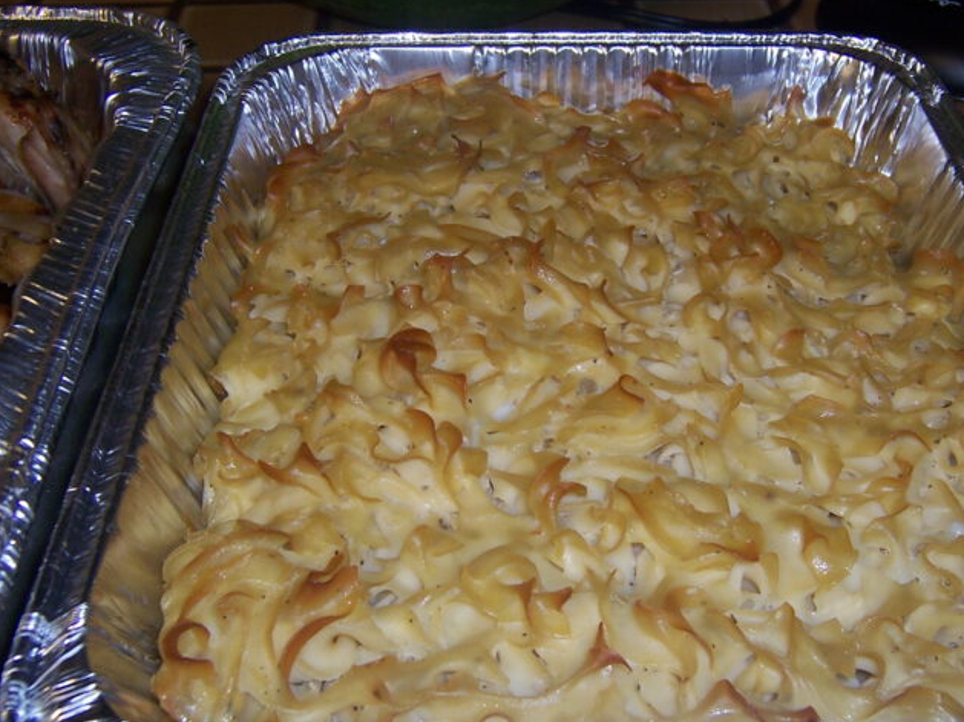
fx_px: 1169
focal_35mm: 42
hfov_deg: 44.7
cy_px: 402
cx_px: 547
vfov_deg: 34.3
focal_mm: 5.5
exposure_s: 1/60
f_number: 2.8
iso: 80
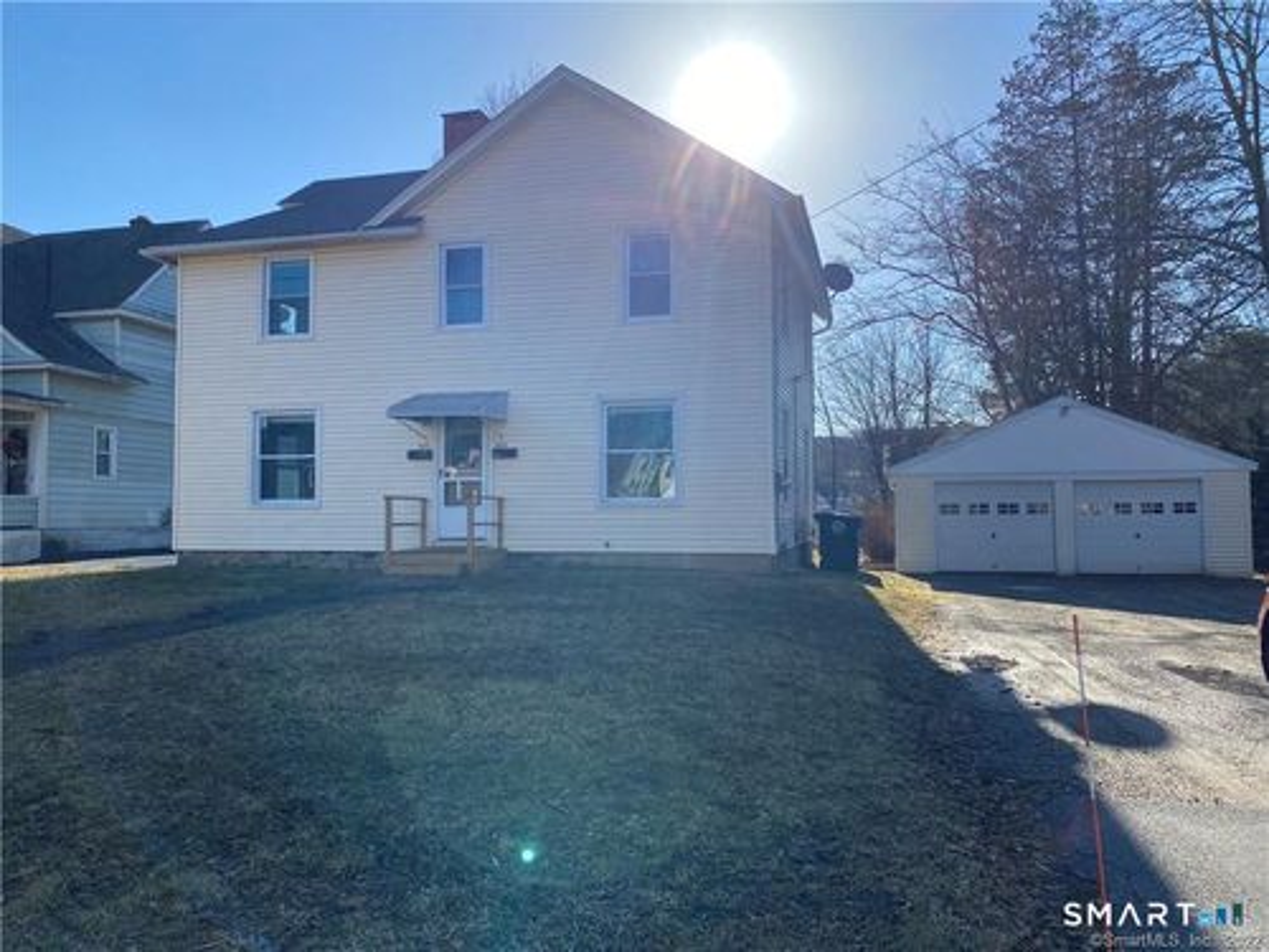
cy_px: 476
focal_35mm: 26
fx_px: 953
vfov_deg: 53.1
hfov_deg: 67.3
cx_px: 634
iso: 32
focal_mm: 4.25
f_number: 1.8
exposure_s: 1/2513
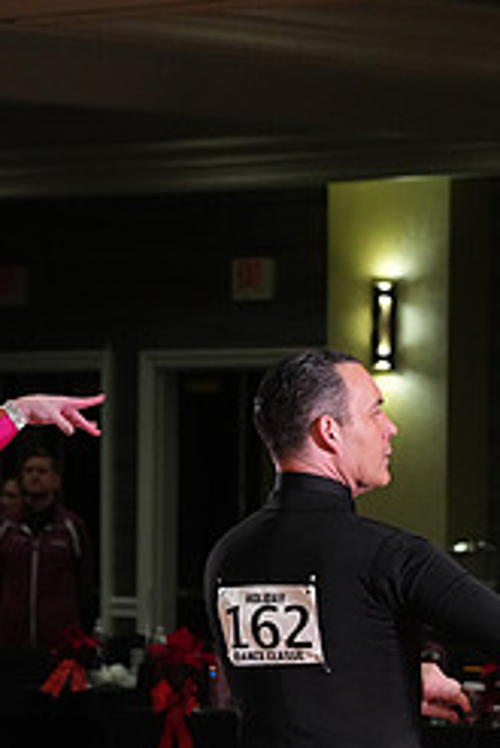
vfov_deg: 9.3
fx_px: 4535
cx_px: 577
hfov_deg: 6.3
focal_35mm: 218
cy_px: 872
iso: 4000
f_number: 6.3
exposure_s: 1/200
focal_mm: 93
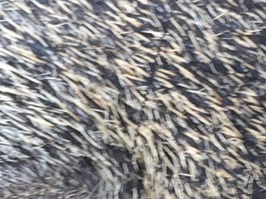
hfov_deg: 9.5
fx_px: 1598
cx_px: 134
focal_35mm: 208
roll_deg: -5.6
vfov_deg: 7.0
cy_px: 331
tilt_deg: -37.6
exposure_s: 1/151
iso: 32
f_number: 2.2
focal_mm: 4.15
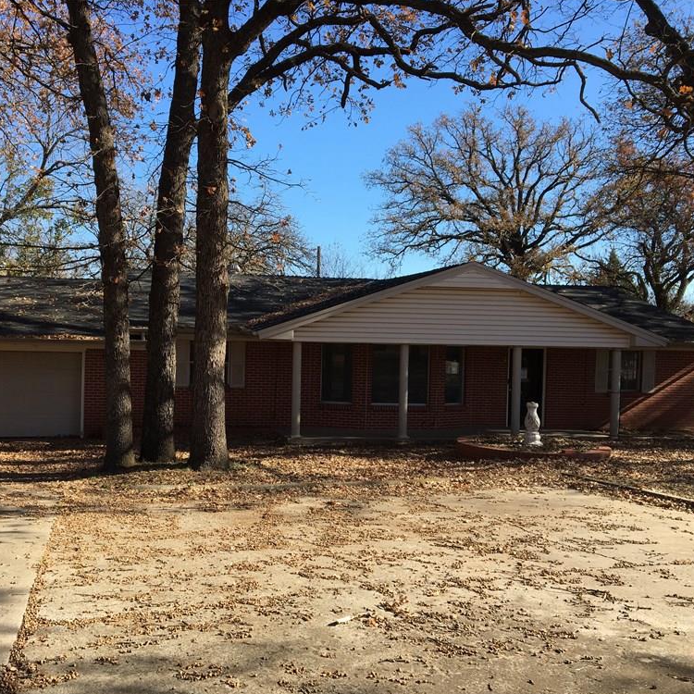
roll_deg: -1.2
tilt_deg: -1.6
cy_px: 353
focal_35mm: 35
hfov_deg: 46.7
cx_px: 247
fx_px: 794
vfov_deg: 47.2
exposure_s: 1/785
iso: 25
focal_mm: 4.15
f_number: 2.2
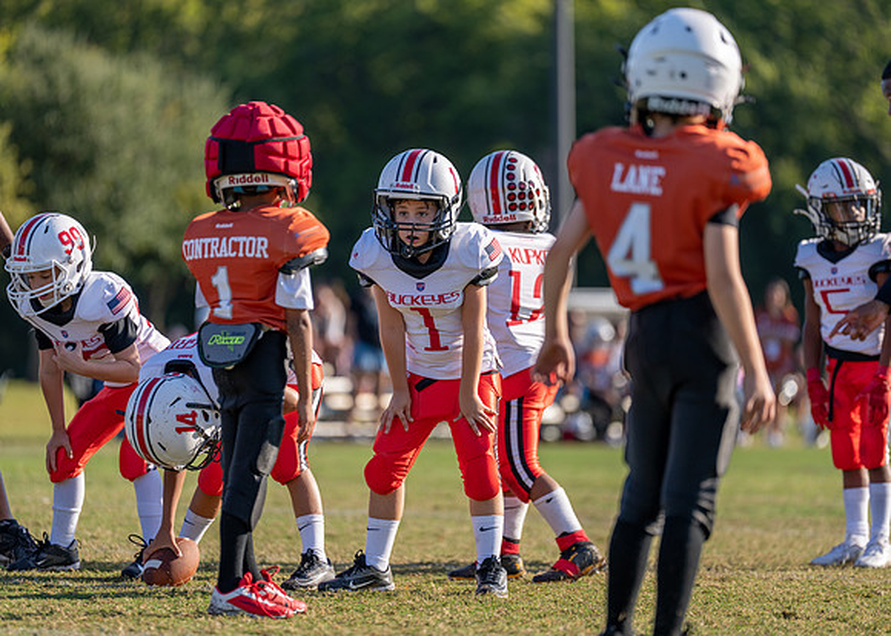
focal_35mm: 210
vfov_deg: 6.9
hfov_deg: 9.6
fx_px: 5302
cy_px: 318
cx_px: 446
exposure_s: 1/1250
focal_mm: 200
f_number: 2.8
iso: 100
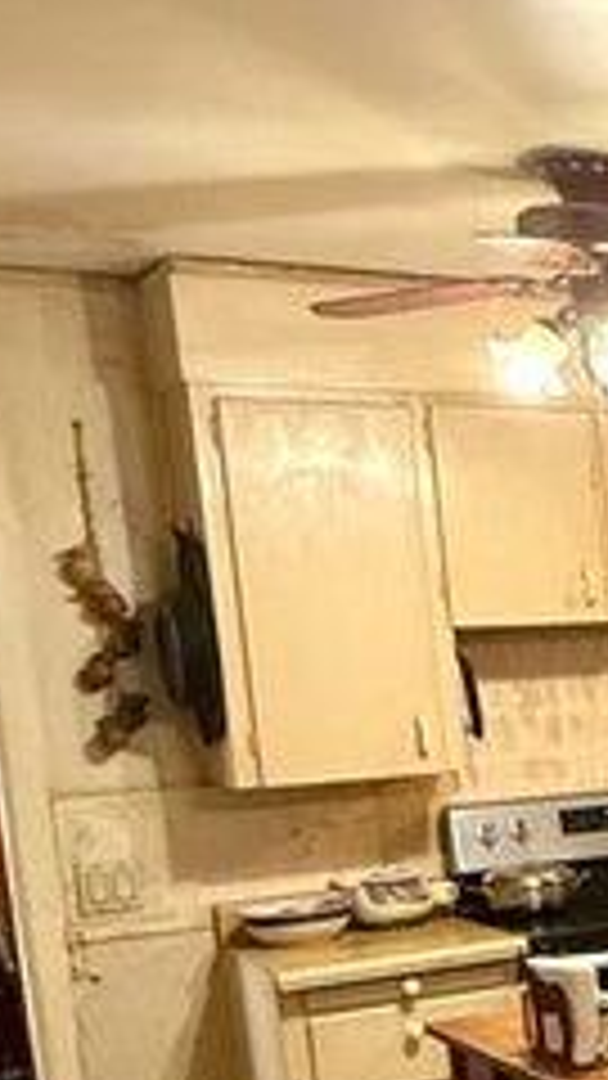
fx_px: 1863
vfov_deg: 31.5
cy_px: 860
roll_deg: +3.2
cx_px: 1441
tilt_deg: -6.9
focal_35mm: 65
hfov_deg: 13.6
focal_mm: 2.22
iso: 640
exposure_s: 1/120
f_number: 2.2
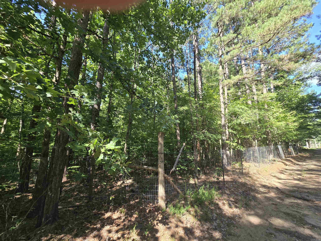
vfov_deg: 89.9
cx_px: 160
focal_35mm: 13
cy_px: 120
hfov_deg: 106.2
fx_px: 121
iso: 50
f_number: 2.2
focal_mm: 2.2
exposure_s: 1/222
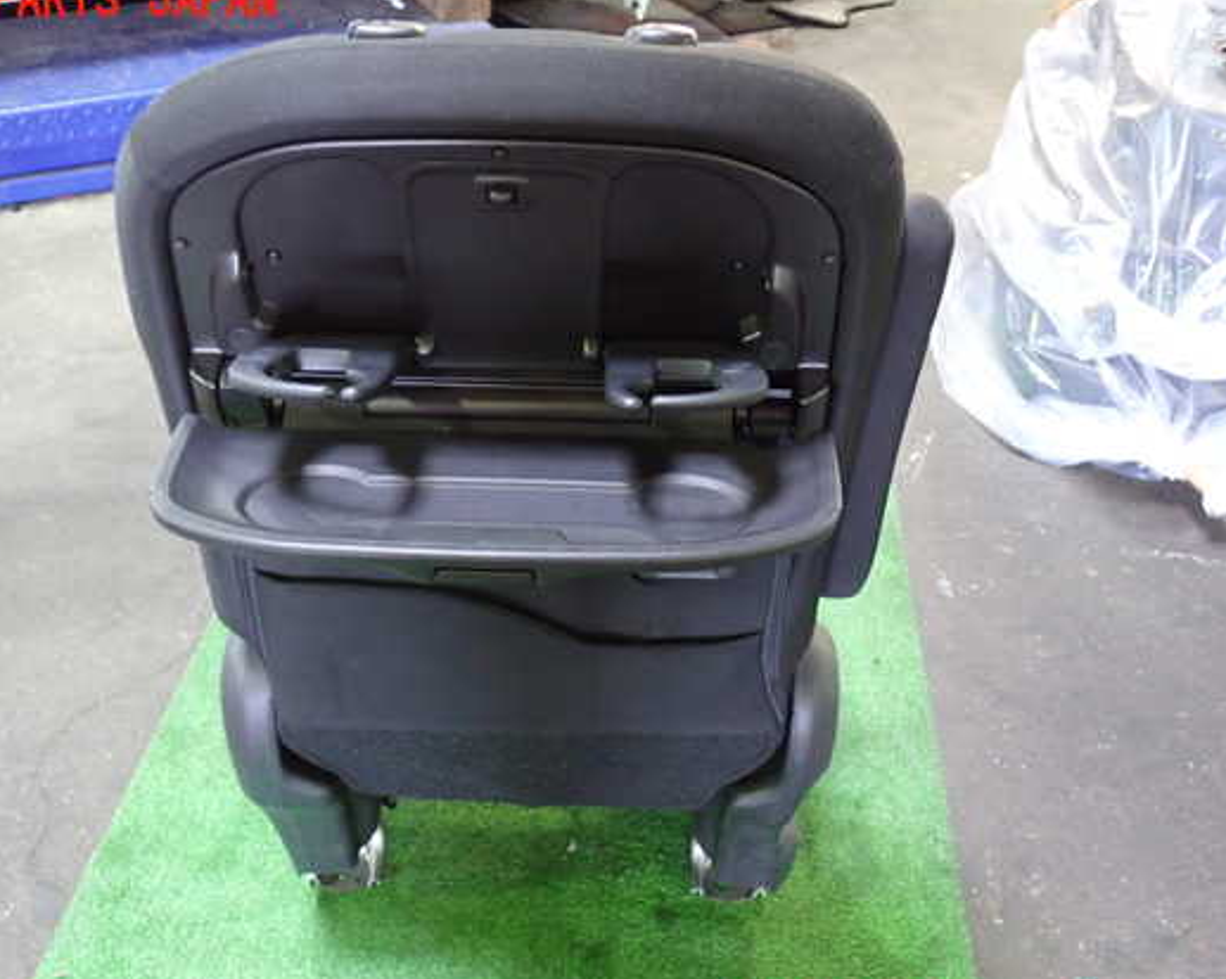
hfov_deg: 52.8
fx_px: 1233
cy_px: 505
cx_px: 557
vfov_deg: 43.3
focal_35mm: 34
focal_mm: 5.4
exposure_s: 1/30
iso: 800
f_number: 2.3
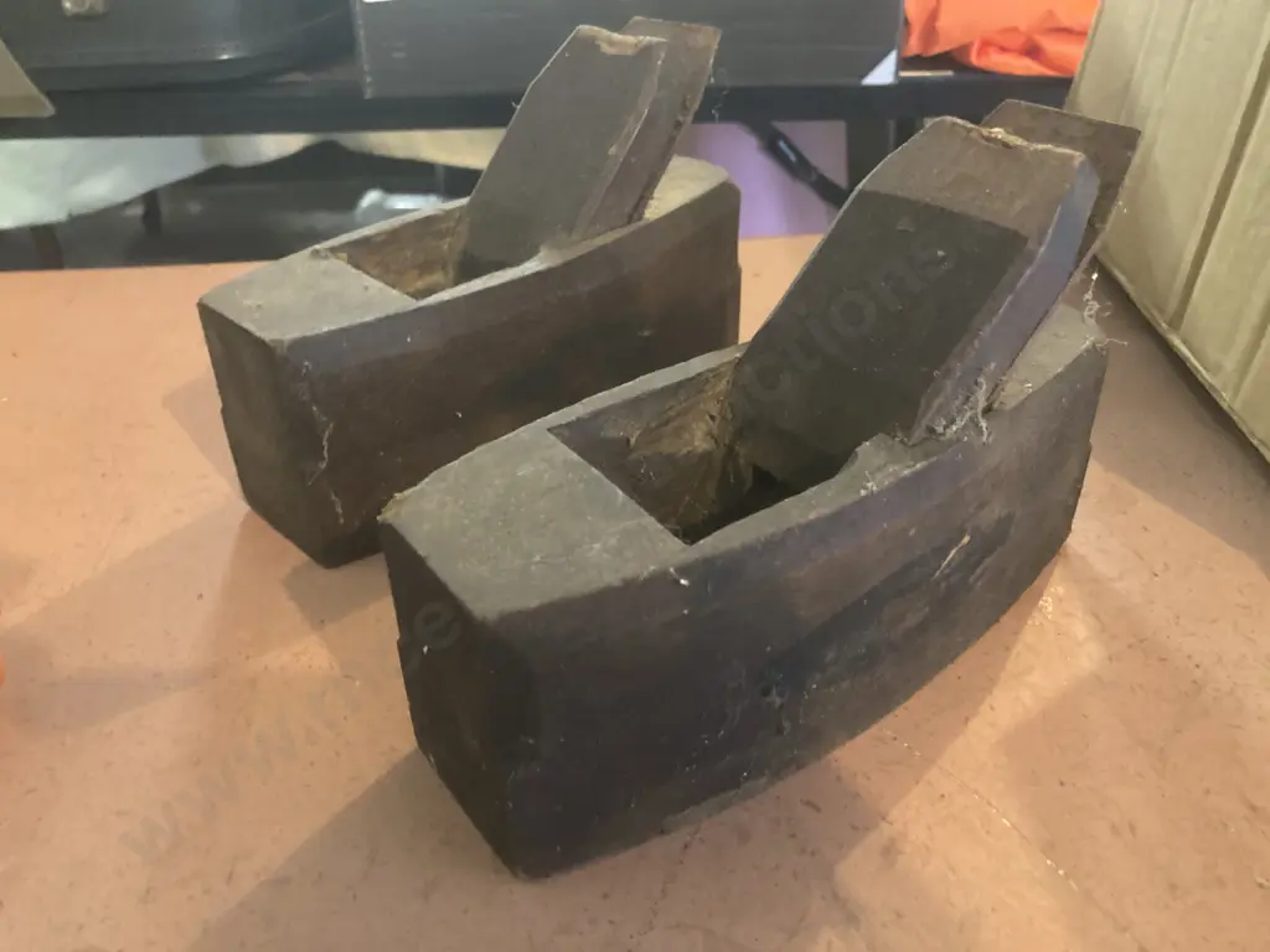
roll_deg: +1.0
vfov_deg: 49.7
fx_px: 1027
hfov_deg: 63.4
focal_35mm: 28
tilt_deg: -28.2
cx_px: 635
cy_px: 476
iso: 640
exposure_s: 1/25
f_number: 1.8
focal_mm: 3.99
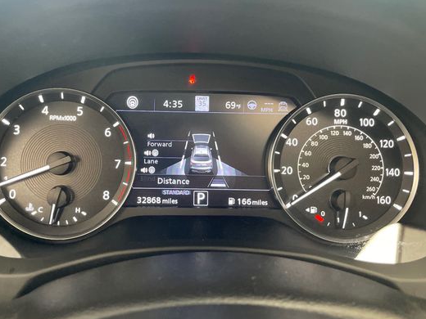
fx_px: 394
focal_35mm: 32
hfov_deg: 56.6
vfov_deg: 44.1
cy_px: 142
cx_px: 182
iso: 500
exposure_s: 1/60
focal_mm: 4.2
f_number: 1.6
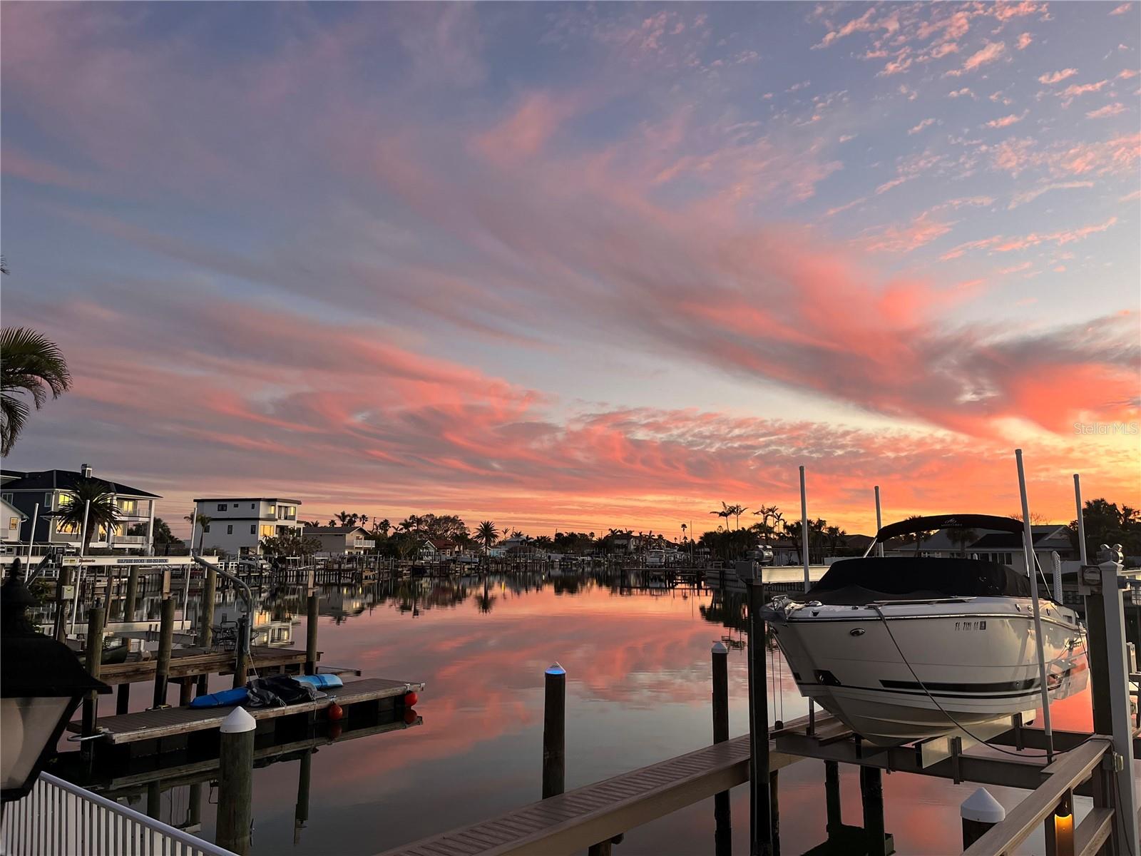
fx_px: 857
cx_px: 570
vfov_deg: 53.1
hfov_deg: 67.3
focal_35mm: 26
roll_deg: +0.0
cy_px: 428
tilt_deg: +8.6
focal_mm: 5.1
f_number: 1.6
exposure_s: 1/121
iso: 100
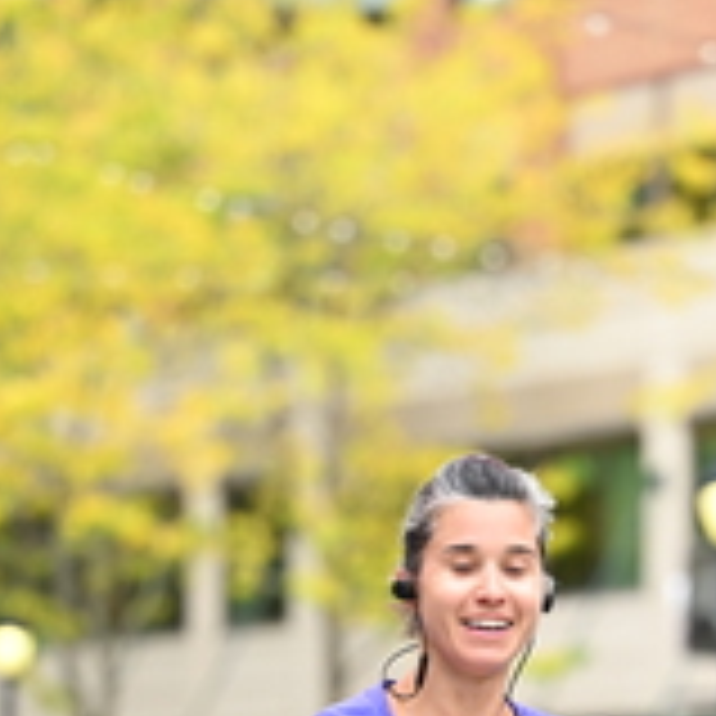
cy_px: 968
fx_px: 7582
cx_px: 556
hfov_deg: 5.4
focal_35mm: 324
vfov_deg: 5.4
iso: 640
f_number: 2.8
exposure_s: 1/1600
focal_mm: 110
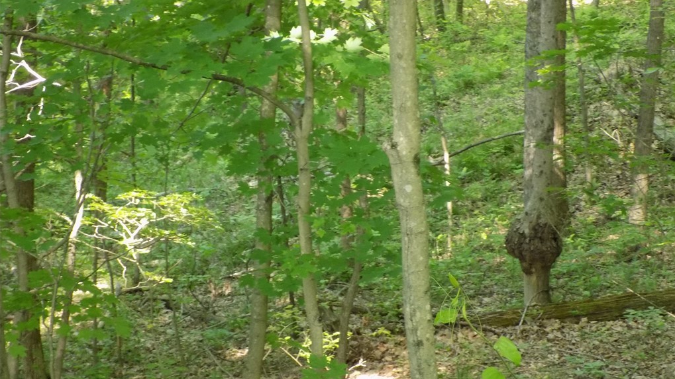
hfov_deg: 11.7
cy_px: 222
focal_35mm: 184
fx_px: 3293
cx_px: 338
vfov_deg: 6.6
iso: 400
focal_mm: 29.9
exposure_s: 1/20
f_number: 5.3
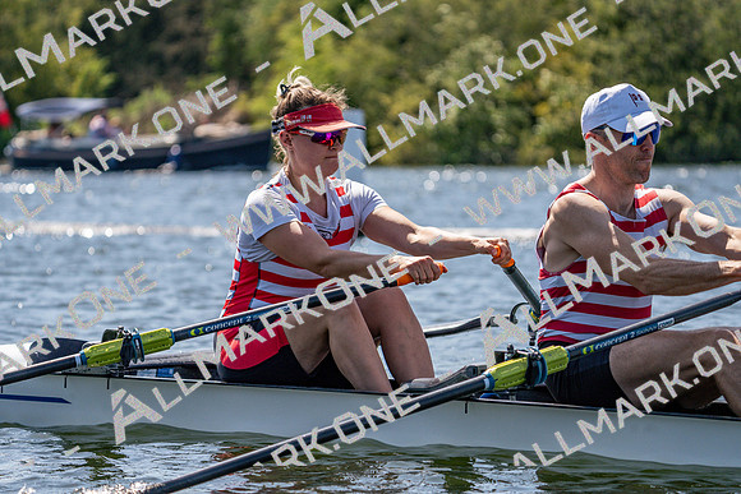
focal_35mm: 200
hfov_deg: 10.3
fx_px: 4117
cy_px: 247
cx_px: 370
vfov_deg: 6.9
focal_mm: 200
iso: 320
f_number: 5.6
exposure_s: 1/2000
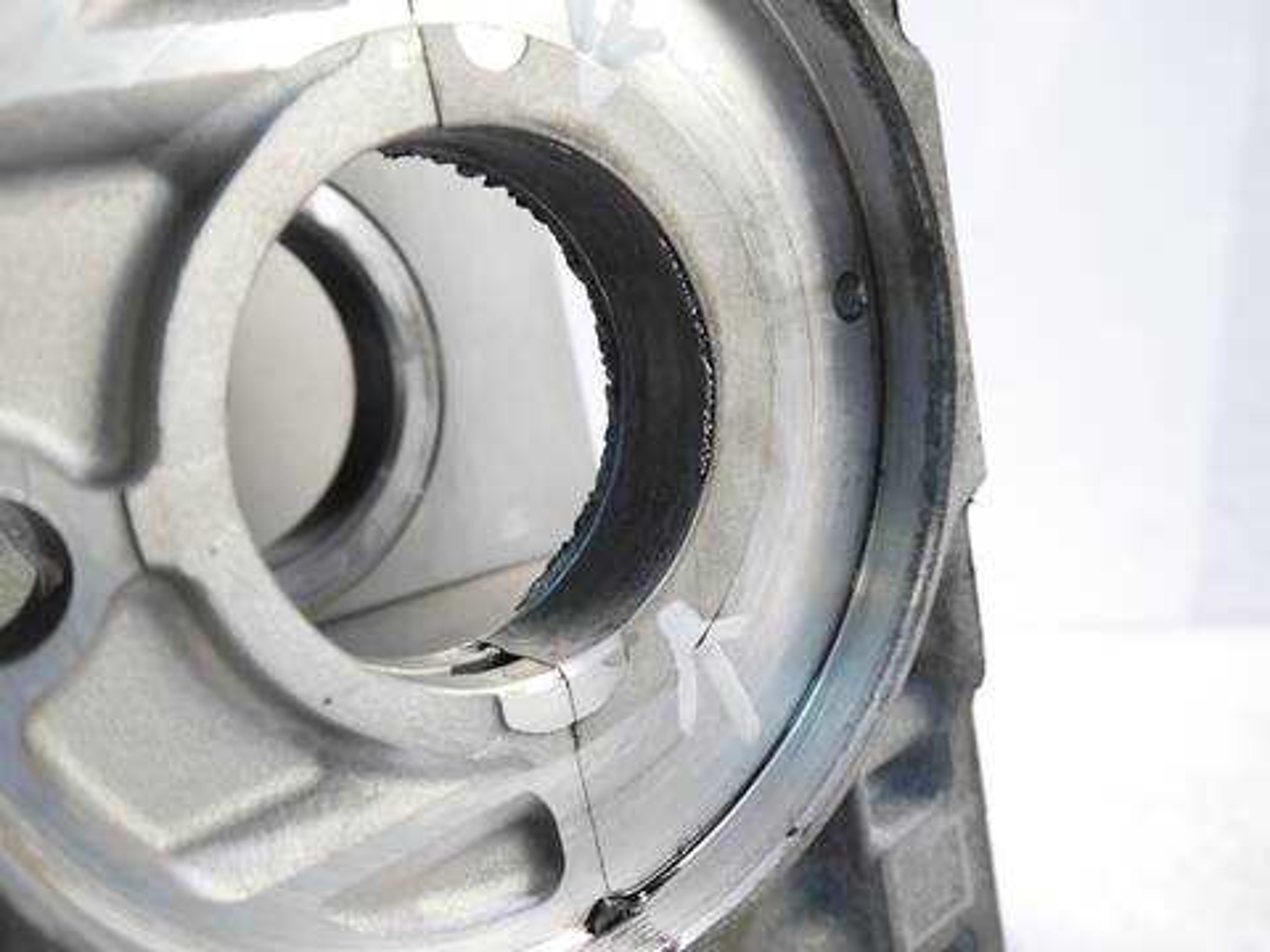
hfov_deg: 51.4
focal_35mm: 36
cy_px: 476
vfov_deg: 39.7
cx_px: 635
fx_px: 1321
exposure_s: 1/60
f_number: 4
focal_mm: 18
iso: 1600
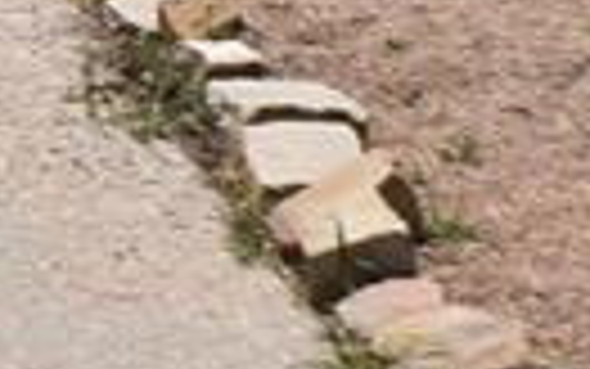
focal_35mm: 323
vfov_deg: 4.0
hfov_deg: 5.9
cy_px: -585
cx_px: -1374
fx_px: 5196
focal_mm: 27
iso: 100
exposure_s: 1/200
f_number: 13
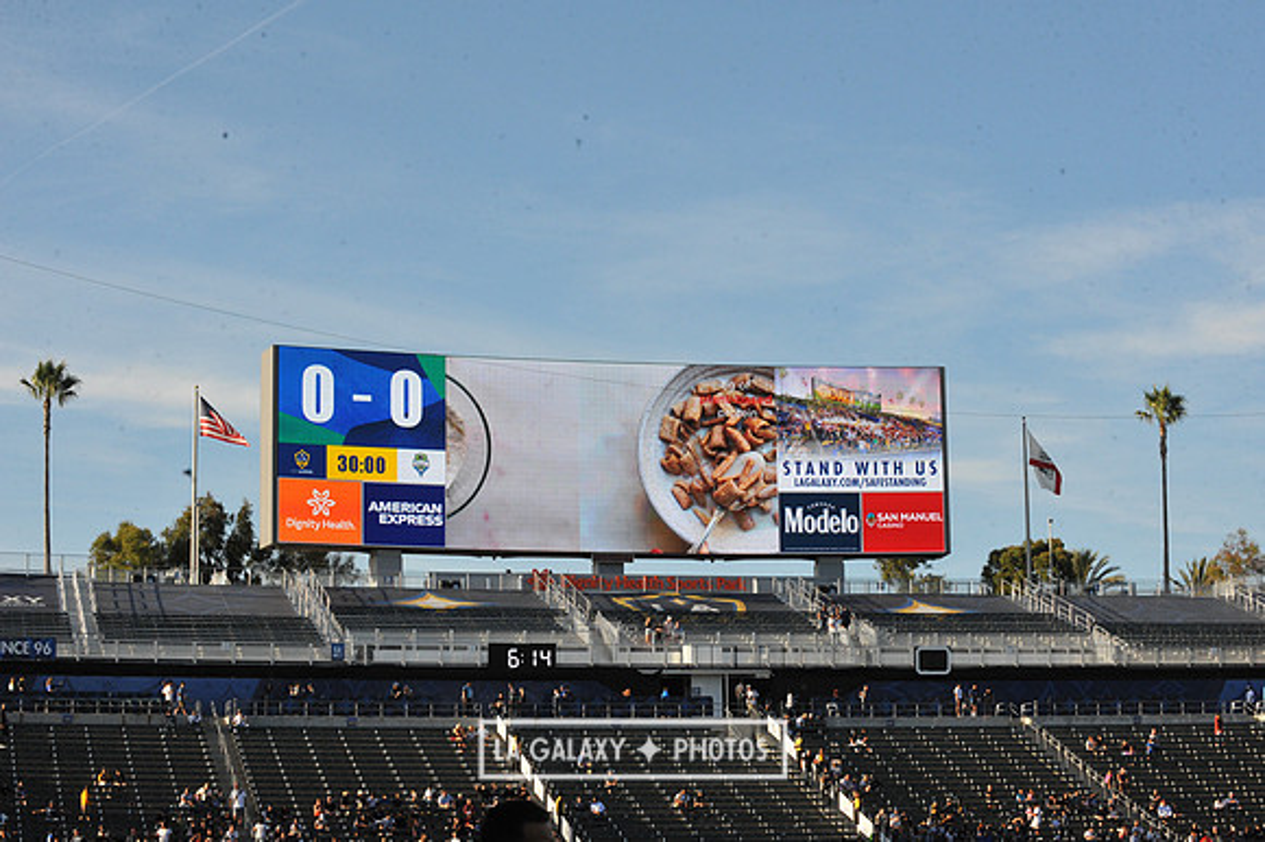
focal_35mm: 80
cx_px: 632
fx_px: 2809
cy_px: 421
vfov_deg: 17.0
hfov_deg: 25.4
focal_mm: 80
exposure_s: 1/1000
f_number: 16
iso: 1600
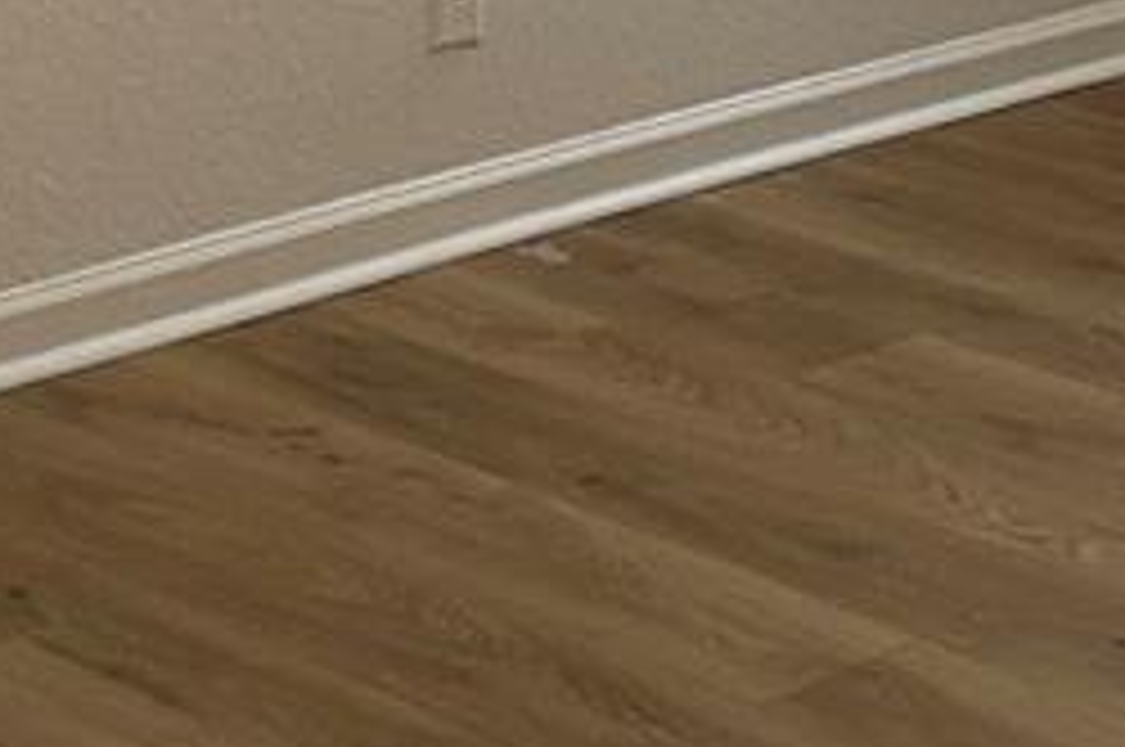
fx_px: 4057
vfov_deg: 10.1
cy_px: -410
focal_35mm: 130
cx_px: 846
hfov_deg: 15.7
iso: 100
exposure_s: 1/60
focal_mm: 4.25
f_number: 1.8
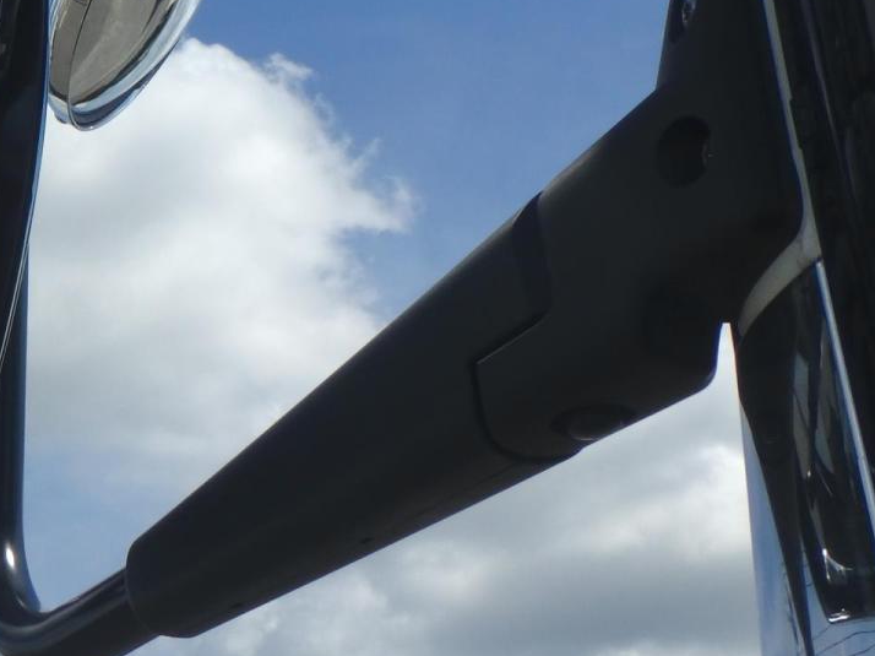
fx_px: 1971
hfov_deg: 24.0
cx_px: 2
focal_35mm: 78
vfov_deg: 18.6
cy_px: 81
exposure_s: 1/1000
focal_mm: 5.2
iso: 125
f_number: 4.6
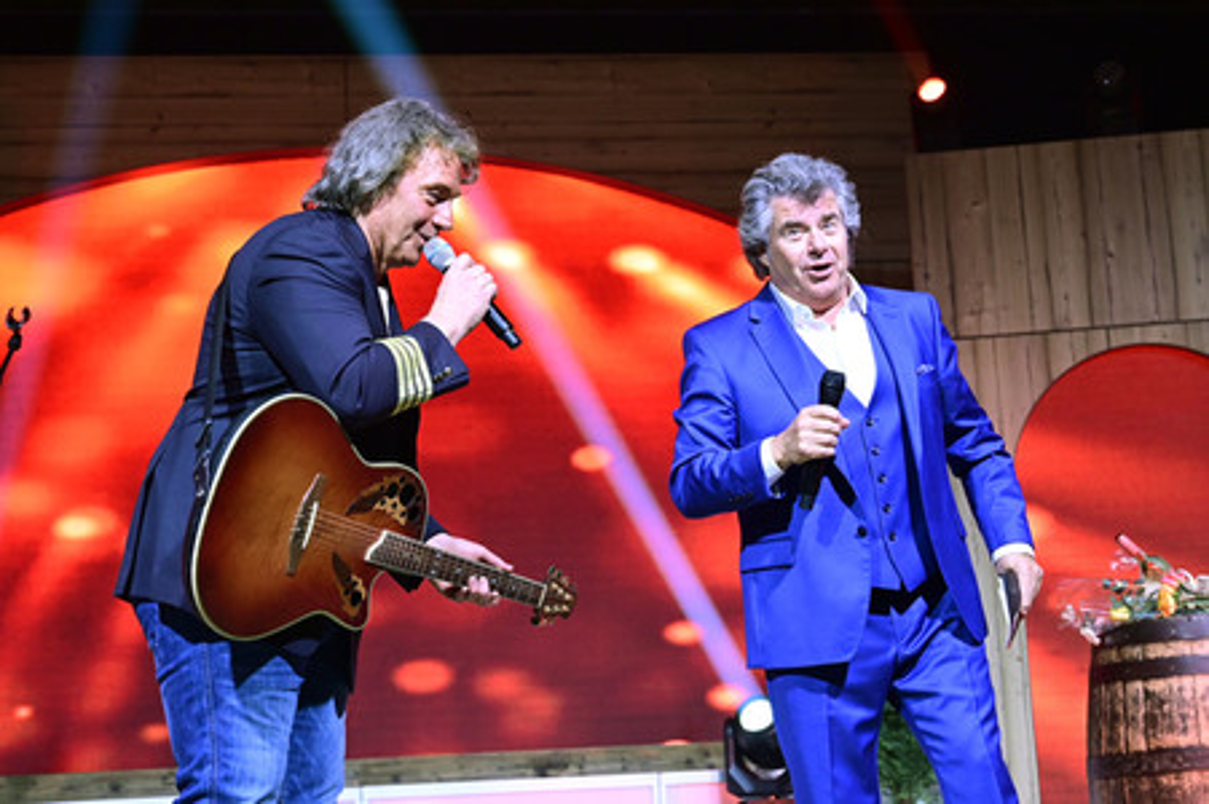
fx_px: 1711
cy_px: 402
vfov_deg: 26.4
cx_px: 604
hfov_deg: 38.9
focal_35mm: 51
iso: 3200
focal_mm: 51
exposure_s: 1/250
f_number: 4
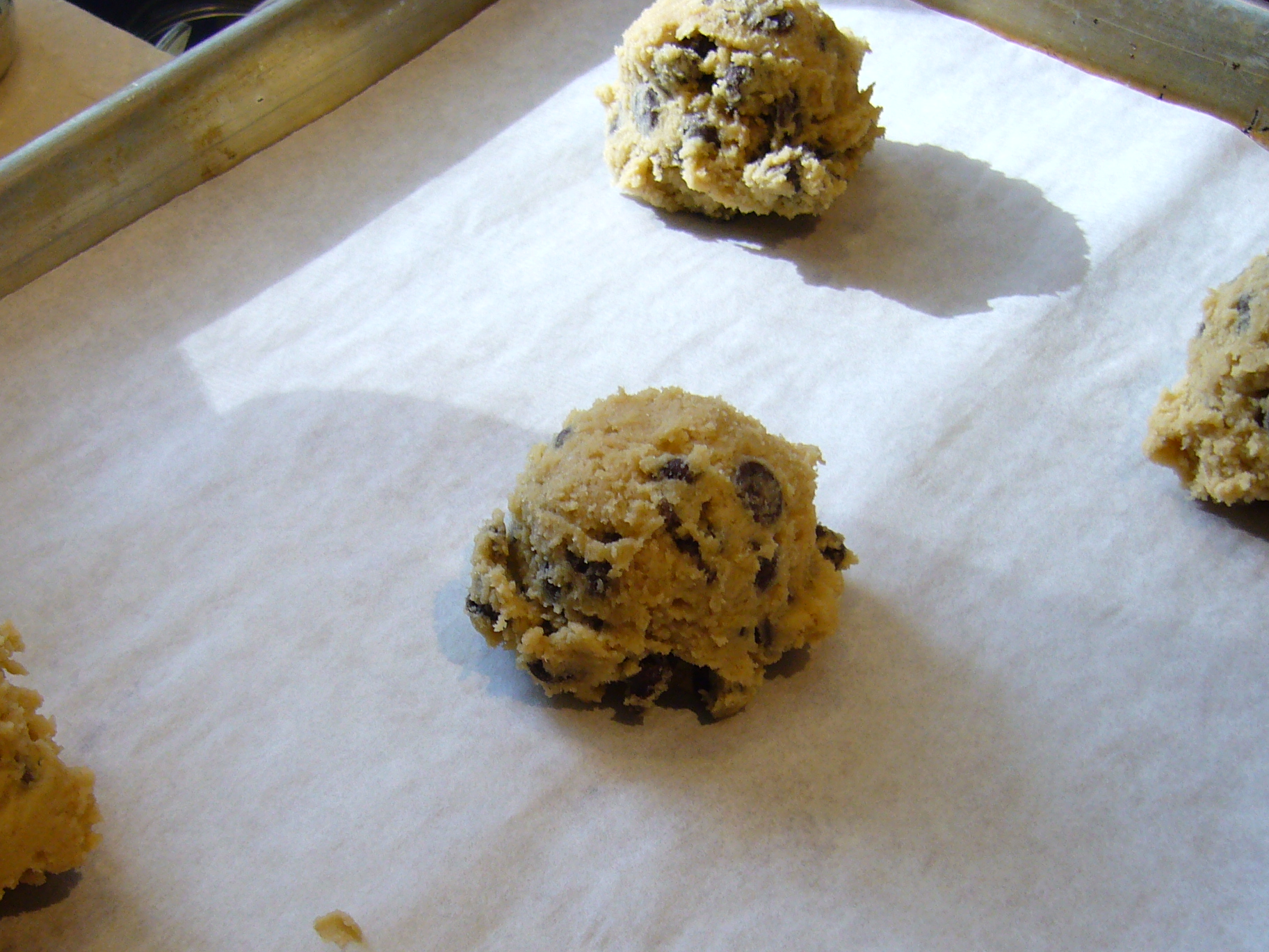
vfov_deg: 26.7
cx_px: 568
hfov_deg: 35.5
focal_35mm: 54
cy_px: 701
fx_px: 1980
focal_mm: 5.8
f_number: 2.8
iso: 100
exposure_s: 1/60
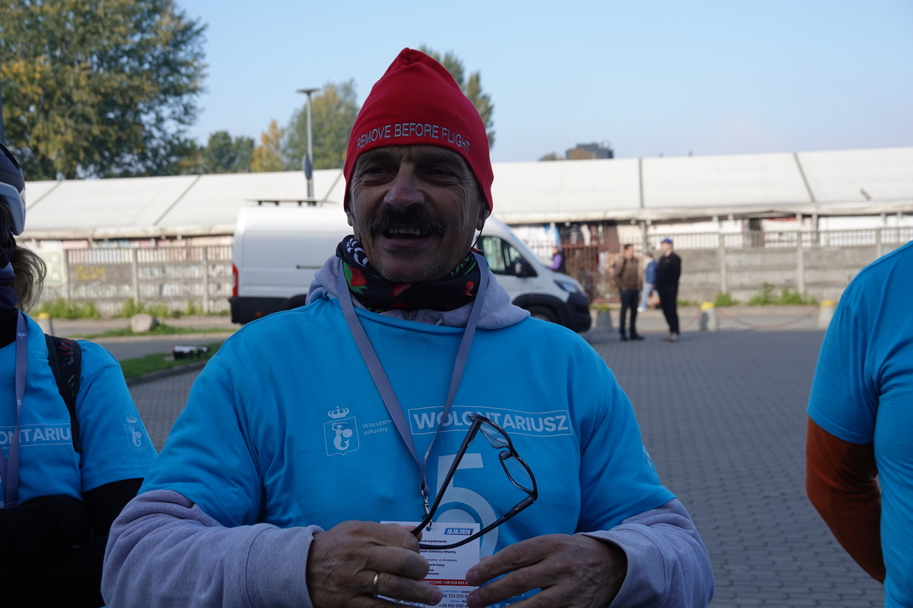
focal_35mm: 56
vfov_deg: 24.2
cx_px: 456
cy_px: 304
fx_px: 1420
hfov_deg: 35.7
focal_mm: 20.69
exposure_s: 1/500
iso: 100
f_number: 4
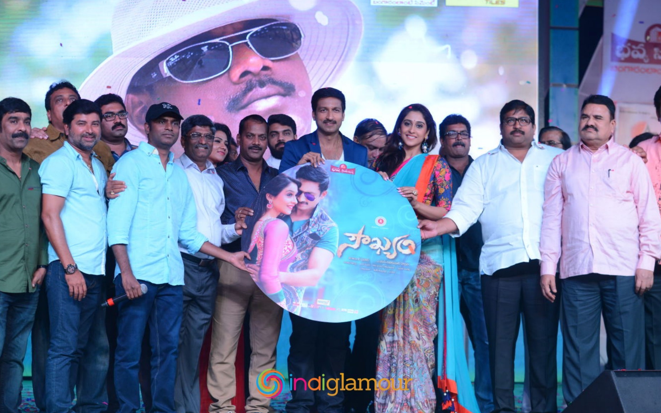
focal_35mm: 86
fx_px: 1549
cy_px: 242
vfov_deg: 15.2
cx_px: 334
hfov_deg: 24.1
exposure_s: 1/160
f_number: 7.1
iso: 800
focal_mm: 70
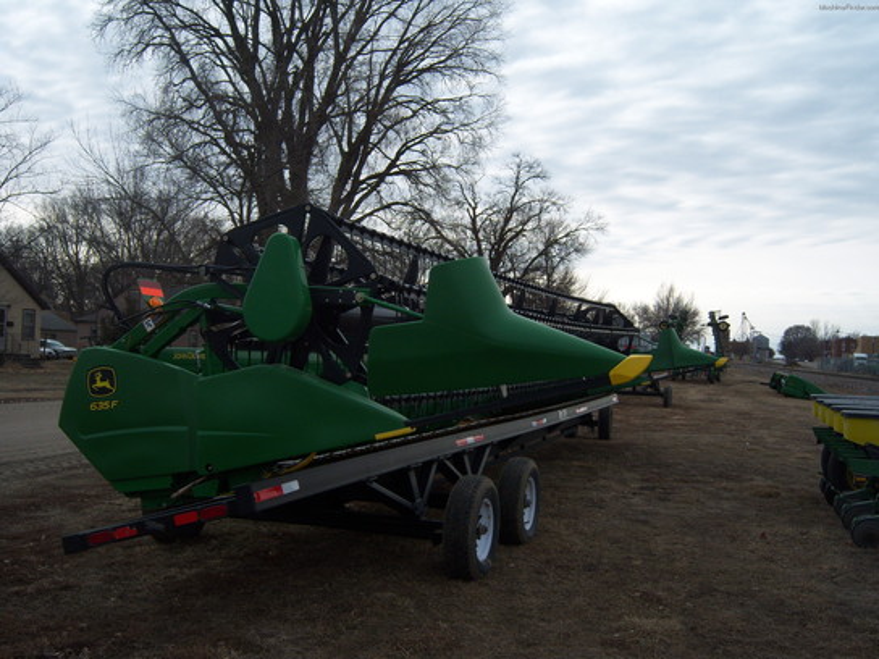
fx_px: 914
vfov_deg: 39.7
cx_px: 440
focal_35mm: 36
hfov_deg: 51.4
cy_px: 330
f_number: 4.8
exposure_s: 1/500
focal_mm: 7.5
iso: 80
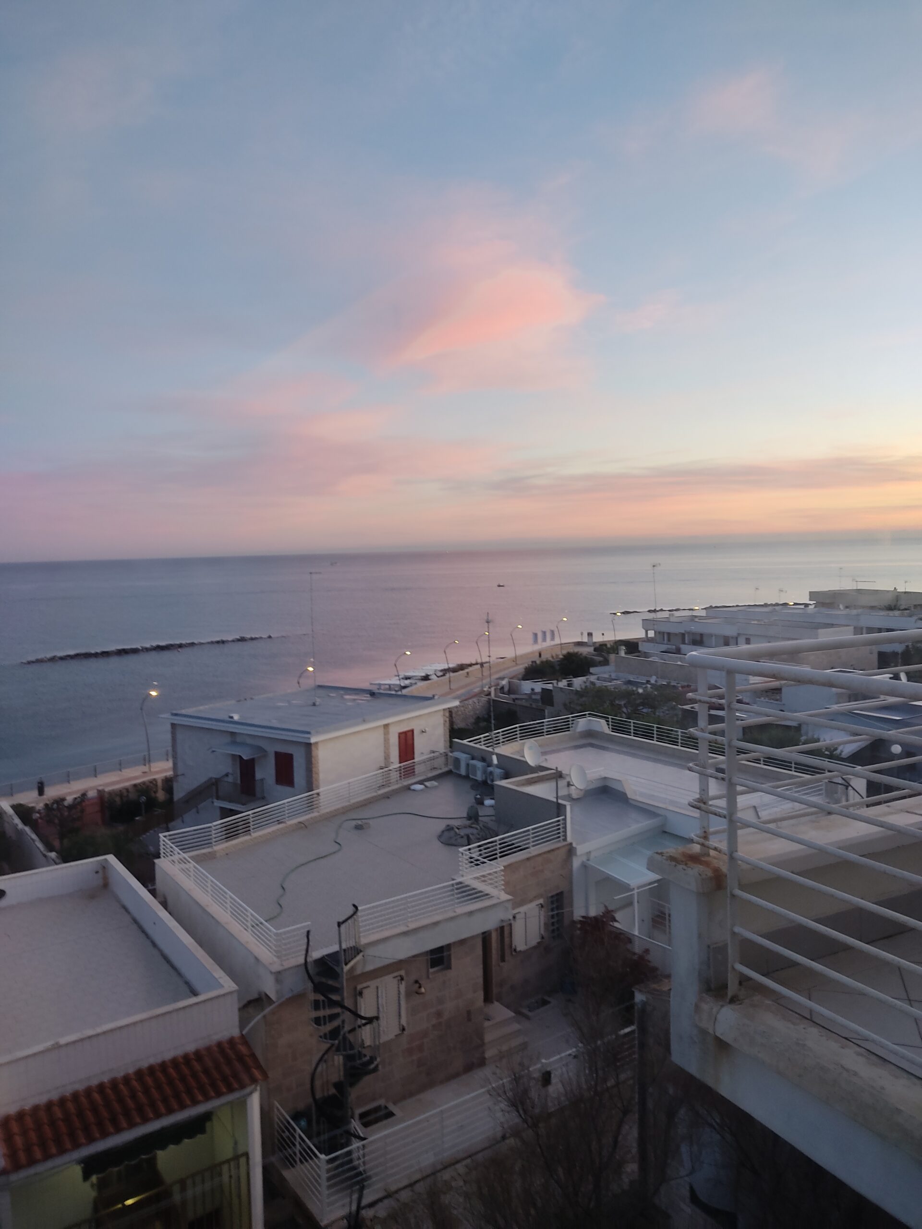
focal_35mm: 26
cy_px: 614
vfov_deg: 67.3
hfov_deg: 53.1
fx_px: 923
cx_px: 461
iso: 355
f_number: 1.79
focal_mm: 4.74
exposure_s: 1/33
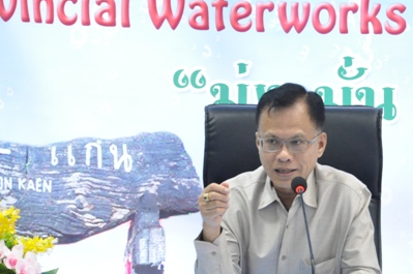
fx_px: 2897
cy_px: 150
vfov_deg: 5.4
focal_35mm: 253
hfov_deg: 8.1
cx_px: 293
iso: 3200
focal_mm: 105
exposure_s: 1/60
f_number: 9
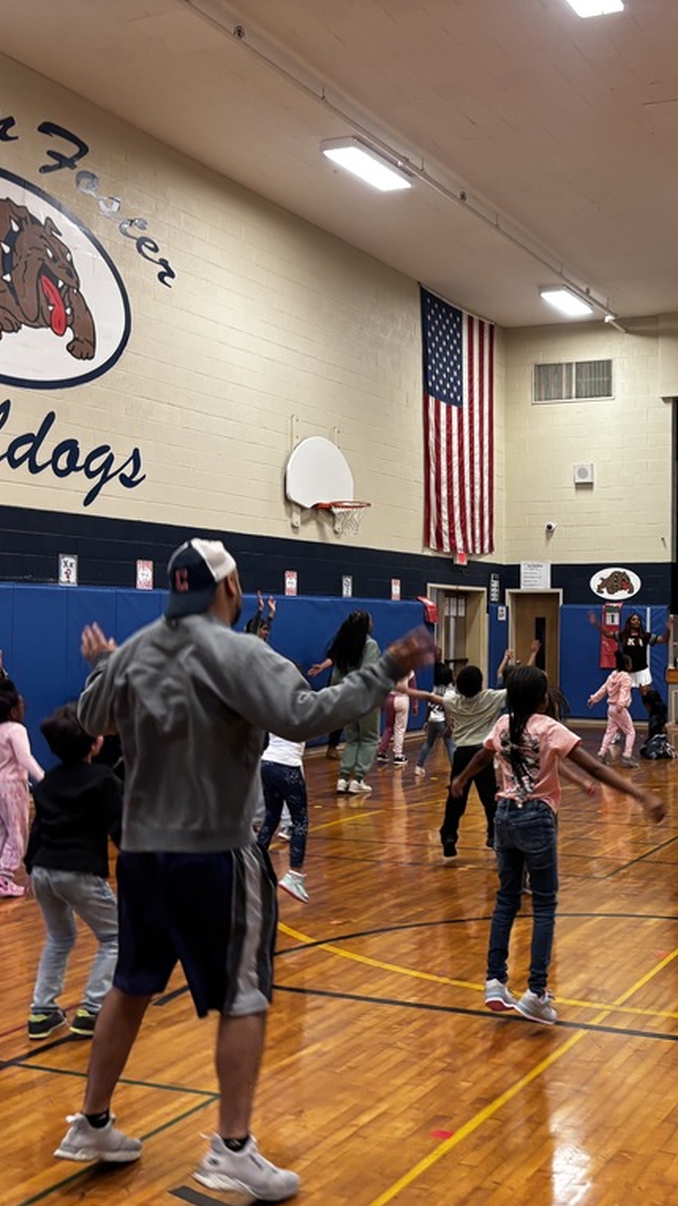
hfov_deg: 29.9
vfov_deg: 52.8
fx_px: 1215
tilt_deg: -1.2
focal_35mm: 38
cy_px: 604
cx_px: 604
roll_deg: +0.9
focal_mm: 5.96
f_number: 1.6
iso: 160
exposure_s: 1/60
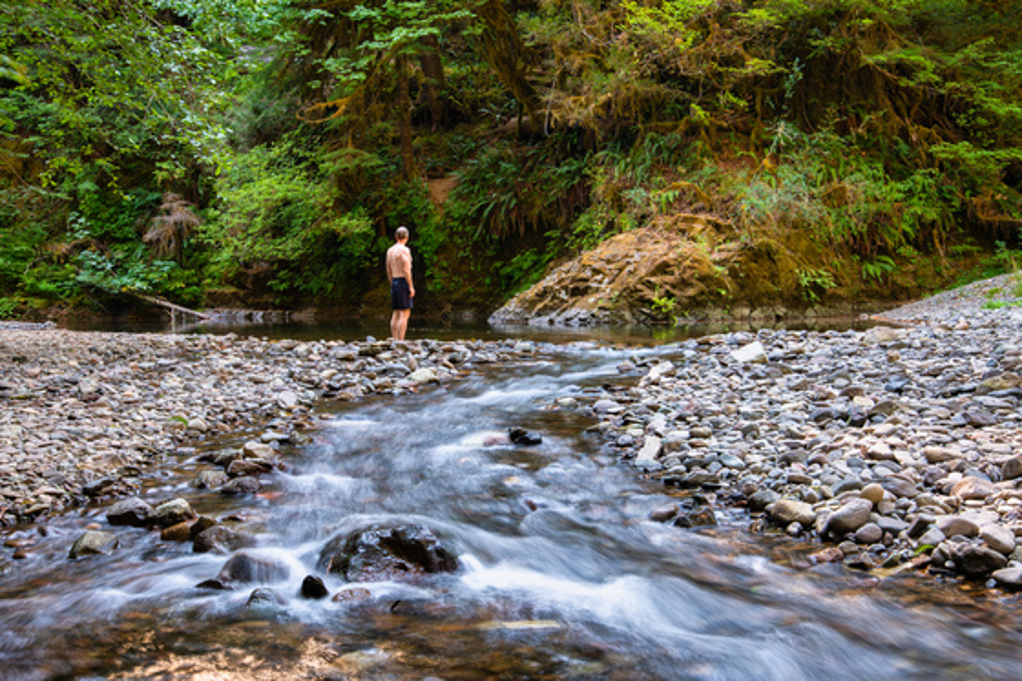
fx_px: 1277
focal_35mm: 45
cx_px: 511
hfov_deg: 43.6
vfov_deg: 29.8
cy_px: 340
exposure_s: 1/1.25
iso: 64
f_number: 16
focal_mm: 45
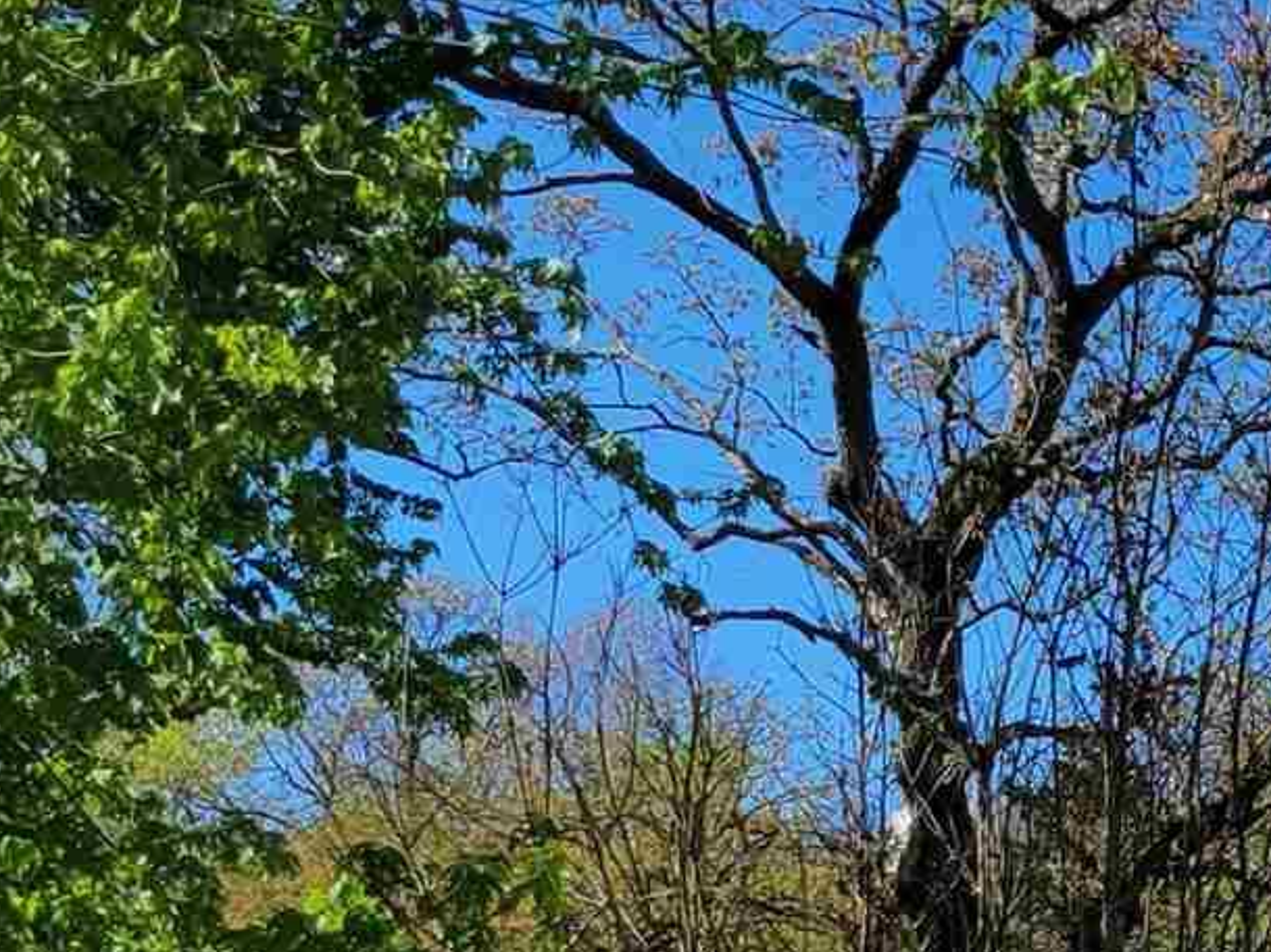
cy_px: 1631
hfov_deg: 13.0
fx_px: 4808
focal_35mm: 131
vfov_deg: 10.7
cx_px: 2600
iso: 40
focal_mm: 5.4
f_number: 1.8
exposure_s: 1/3336
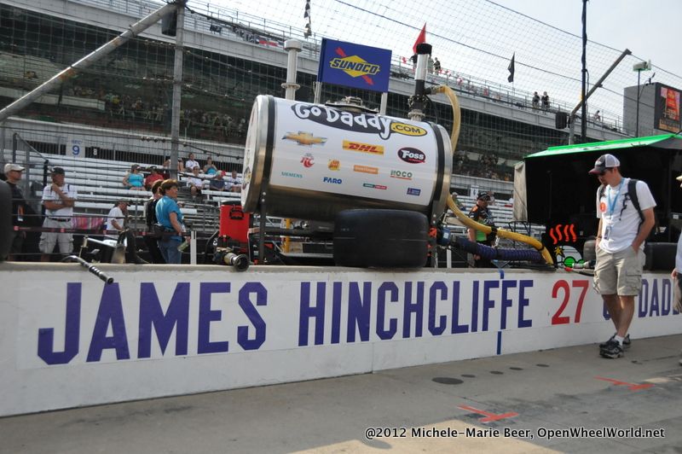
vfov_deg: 39.9
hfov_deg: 57.3
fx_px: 625
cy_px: 227
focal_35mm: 33
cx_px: 341
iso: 1000
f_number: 4
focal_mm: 22
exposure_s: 1/6400
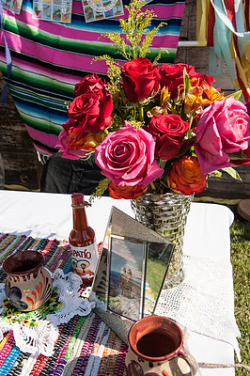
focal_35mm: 36
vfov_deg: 53.1
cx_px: 122
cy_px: 197
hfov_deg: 36.8
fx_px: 376
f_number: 10
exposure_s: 1/400
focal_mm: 32
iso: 200
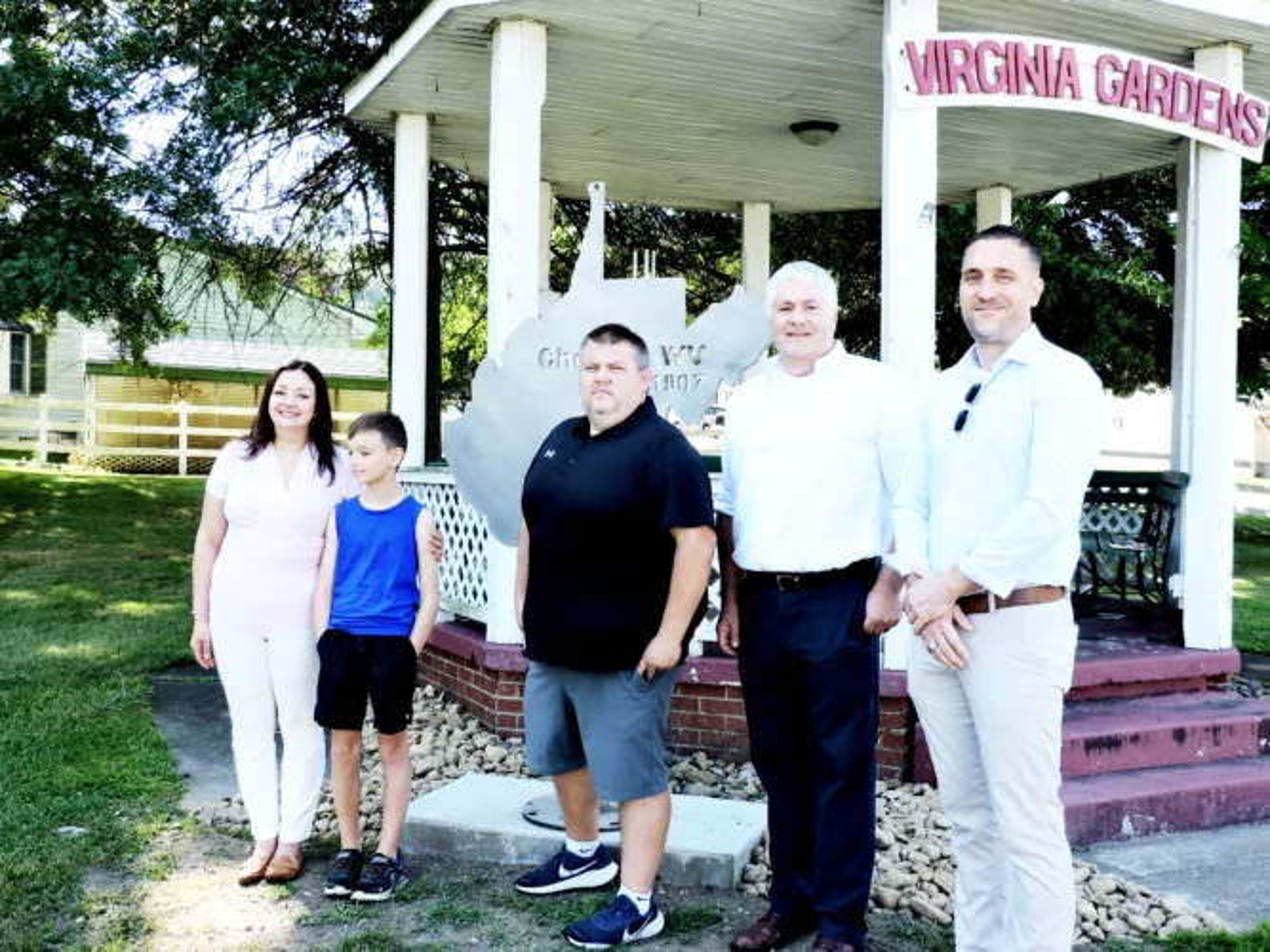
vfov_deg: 40.7
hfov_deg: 52.6
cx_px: 635
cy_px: 476
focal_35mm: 35
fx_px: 1284
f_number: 3.3
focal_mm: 6.2
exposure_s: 1/250
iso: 100
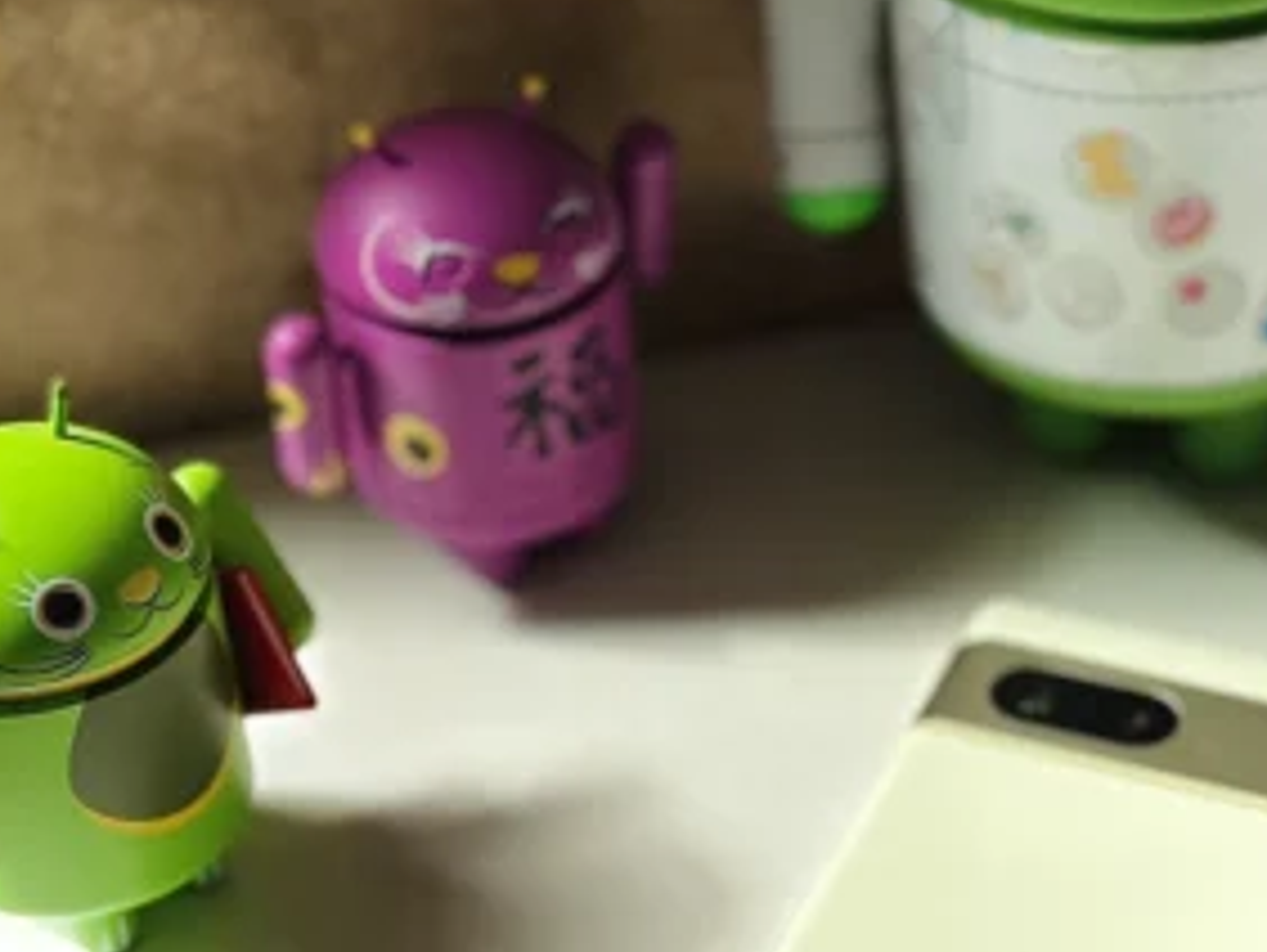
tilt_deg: -39.1
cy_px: 584
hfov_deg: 28.3
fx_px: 2491
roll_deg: -4.1
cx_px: 863
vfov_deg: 21.6
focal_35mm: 68
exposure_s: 1/123
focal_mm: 6.86
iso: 64
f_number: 1.78
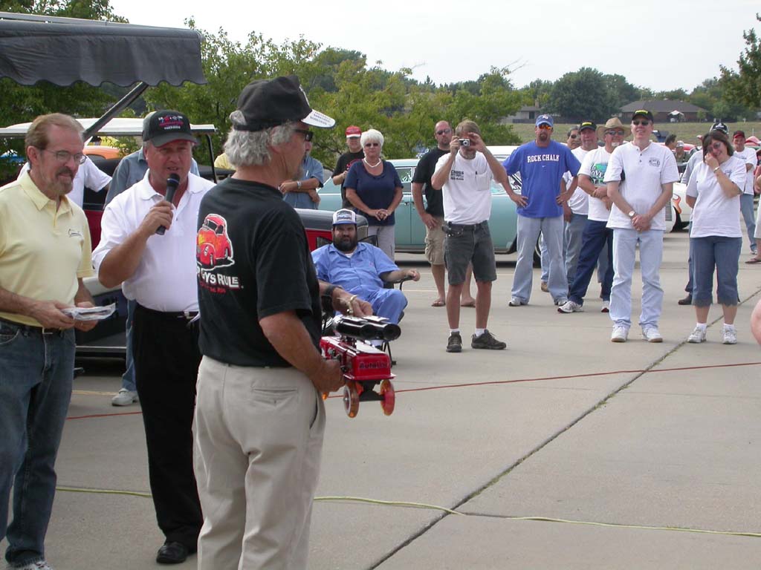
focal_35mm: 82
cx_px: 380
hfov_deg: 23.8
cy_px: 285
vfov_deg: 18.0
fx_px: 1803
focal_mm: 17.1
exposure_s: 1/365
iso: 100
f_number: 5.1
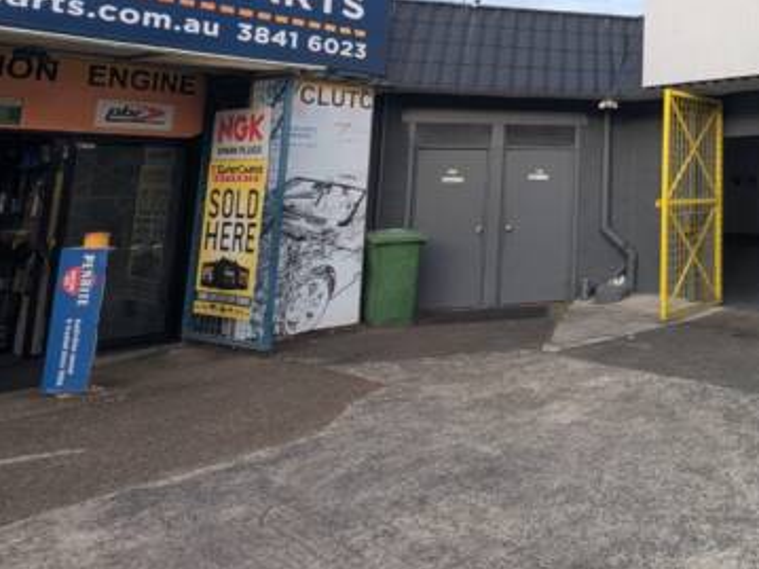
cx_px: 791
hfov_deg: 48.3
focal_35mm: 29
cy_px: 89
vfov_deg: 45.0
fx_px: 636
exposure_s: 1/478
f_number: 2.2
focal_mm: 1.95
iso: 48
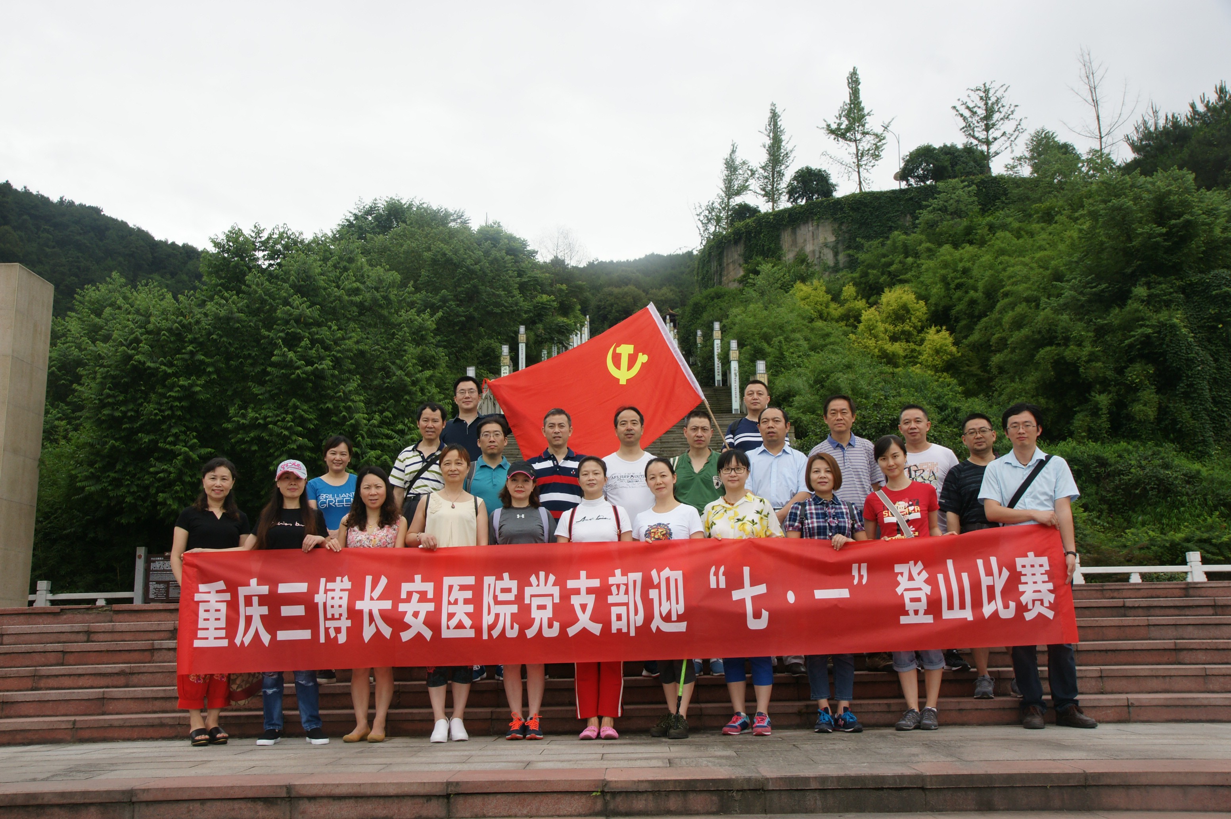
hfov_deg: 57.3
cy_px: 410
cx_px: 616
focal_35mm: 33
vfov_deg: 39.9
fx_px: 1127
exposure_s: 1/100
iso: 200
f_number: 10
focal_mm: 22
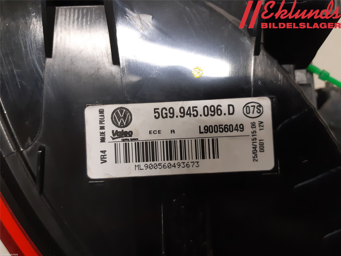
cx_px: 170
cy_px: 128
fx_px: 256
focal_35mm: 26
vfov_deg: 53.1
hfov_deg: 67.3
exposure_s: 1/50
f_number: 1.7
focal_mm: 3.93
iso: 160
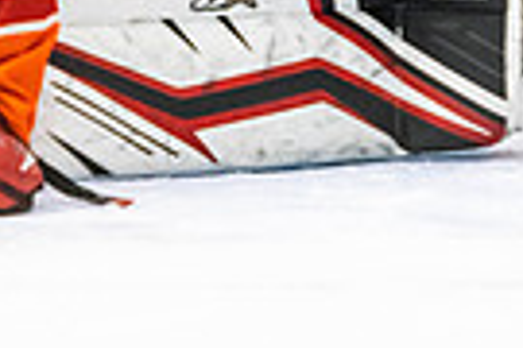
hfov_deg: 2.5
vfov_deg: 1.7
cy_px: -273
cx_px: -158
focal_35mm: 820
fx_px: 11912
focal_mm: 155
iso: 2000
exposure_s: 1/640
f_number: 2.8
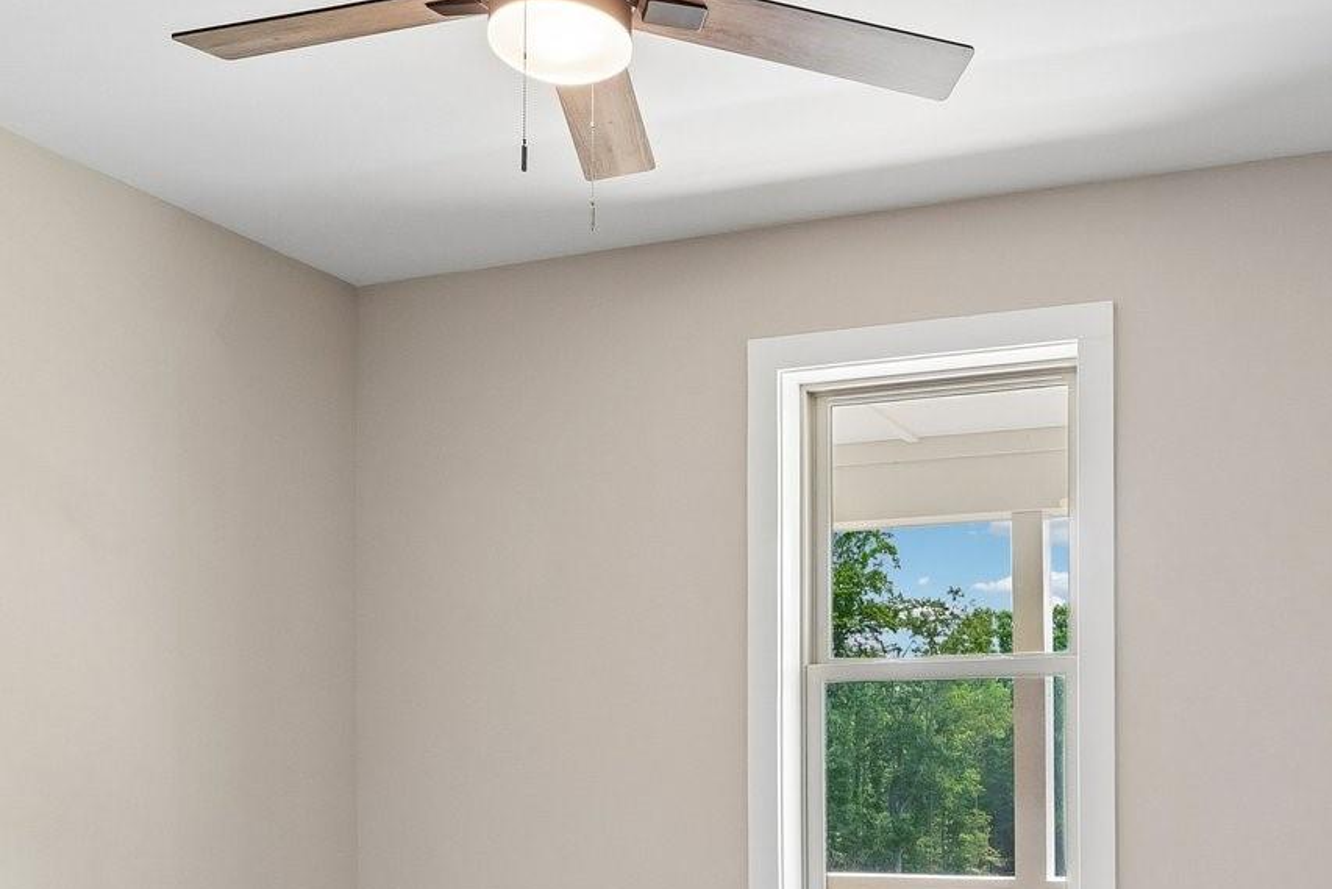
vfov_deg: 34.9
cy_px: 788
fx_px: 1332
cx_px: 937
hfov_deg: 51.6
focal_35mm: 36
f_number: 8
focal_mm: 10
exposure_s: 1/25
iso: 400
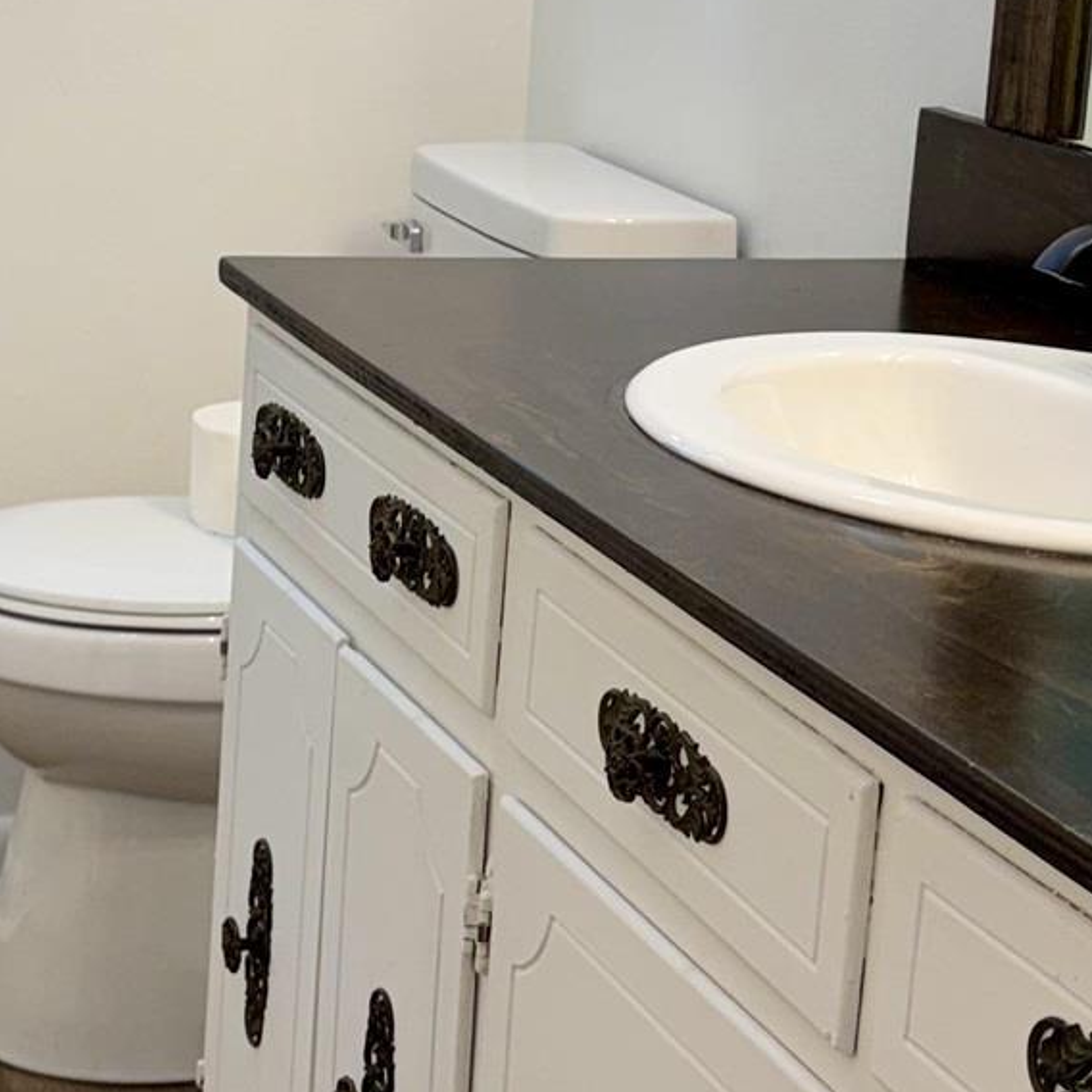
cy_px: 311
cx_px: 398
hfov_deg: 20.1
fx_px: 3069
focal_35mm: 86
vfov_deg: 20.1
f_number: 1.78
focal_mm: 6.76
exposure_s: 1/120
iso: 64
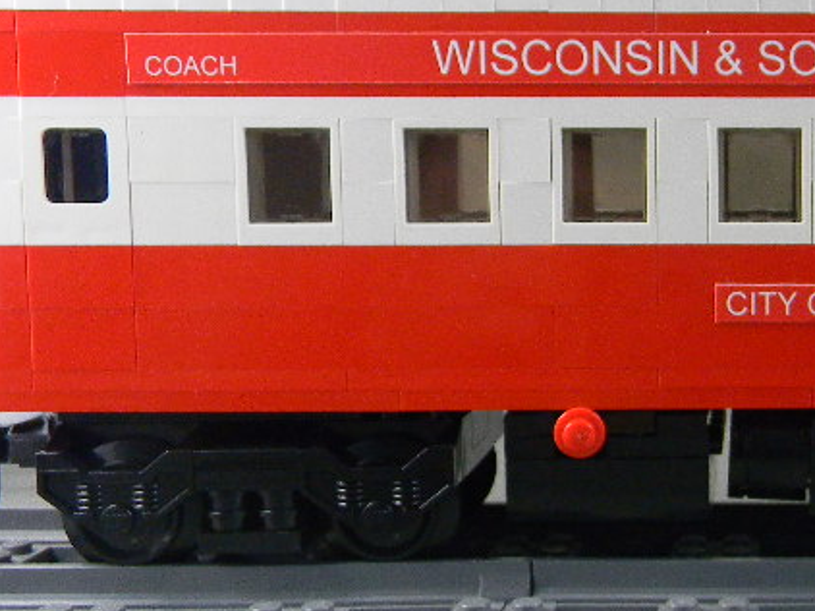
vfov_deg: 21.6
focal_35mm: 68
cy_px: 317
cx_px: 827
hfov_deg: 26.9
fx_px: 1600
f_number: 3.5
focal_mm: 5
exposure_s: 1/30
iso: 285
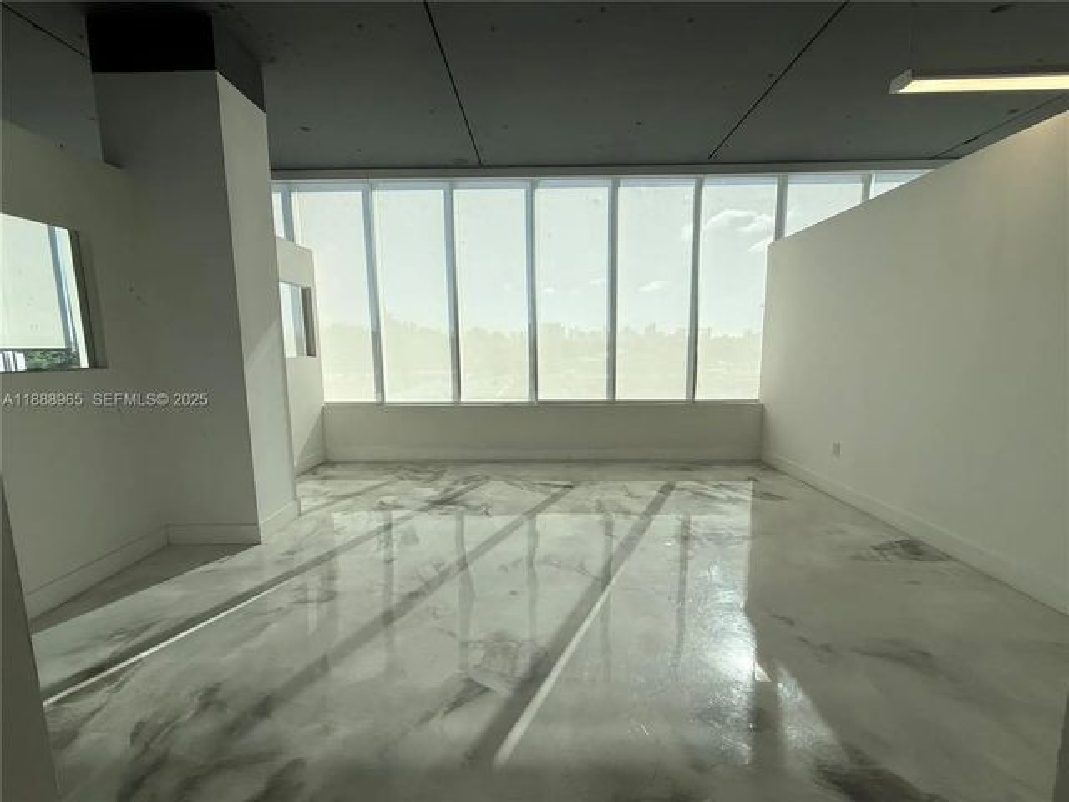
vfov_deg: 85.7
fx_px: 432
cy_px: 401
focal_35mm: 14
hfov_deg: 102.1
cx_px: 534
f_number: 2.2
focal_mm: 2.22
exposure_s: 1/651
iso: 50
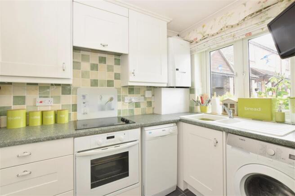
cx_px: 148
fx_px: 123
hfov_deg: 100.4
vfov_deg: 77.3
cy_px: 98
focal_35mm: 15
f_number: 9
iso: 500
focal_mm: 10
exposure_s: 1/25
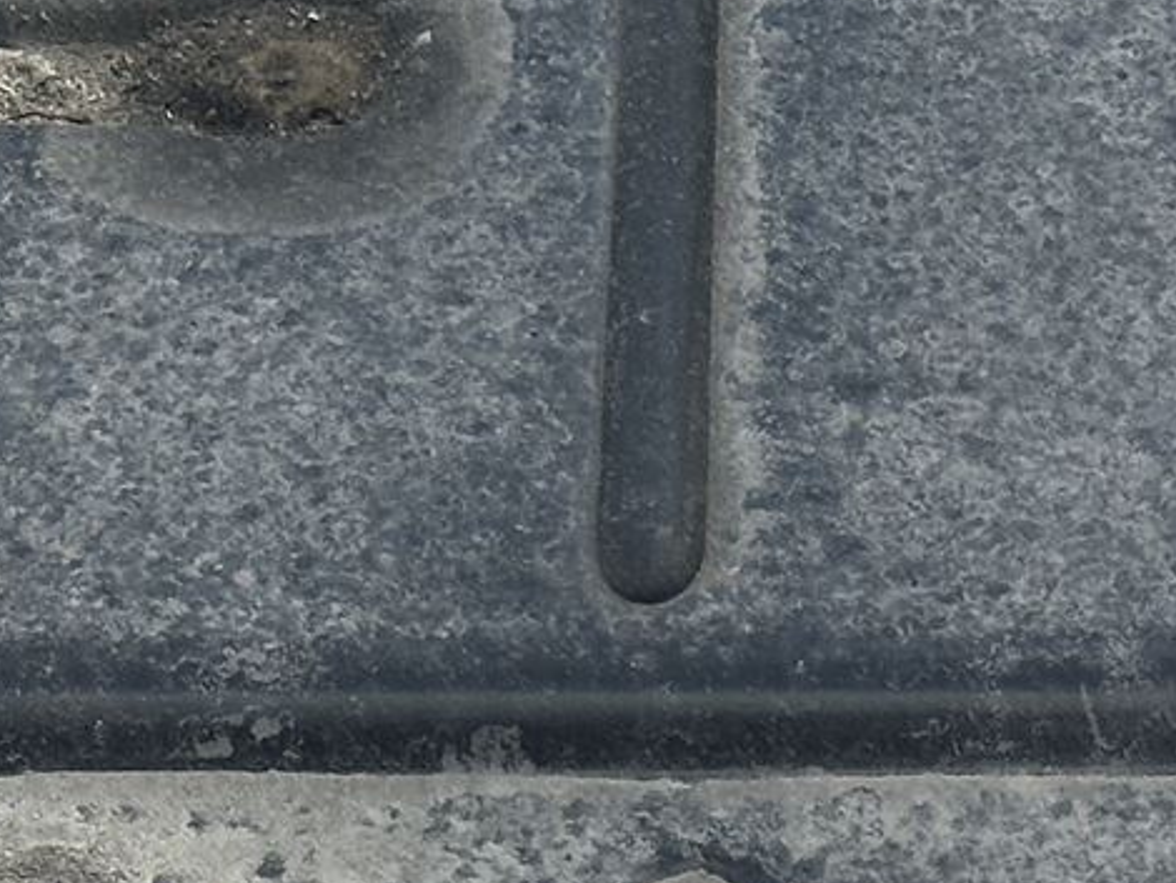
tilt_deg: -48.0
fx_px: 7104
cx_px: 1264
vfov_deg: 7.0
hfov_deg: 9.4
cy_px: 1481
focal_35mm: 209
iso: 64
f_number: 1.78
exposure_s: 1/2890
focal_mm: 6.86
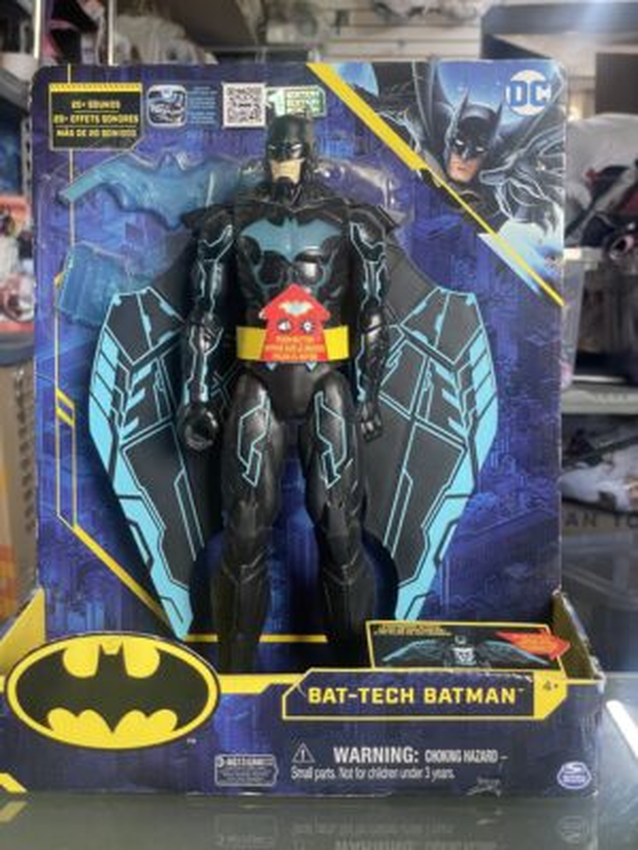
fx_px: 1278
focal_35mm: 52
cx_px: 319
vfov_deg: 36.8
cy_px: 425
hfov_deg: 28.0
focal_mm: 6
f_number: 2
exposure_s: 1/60
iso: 500
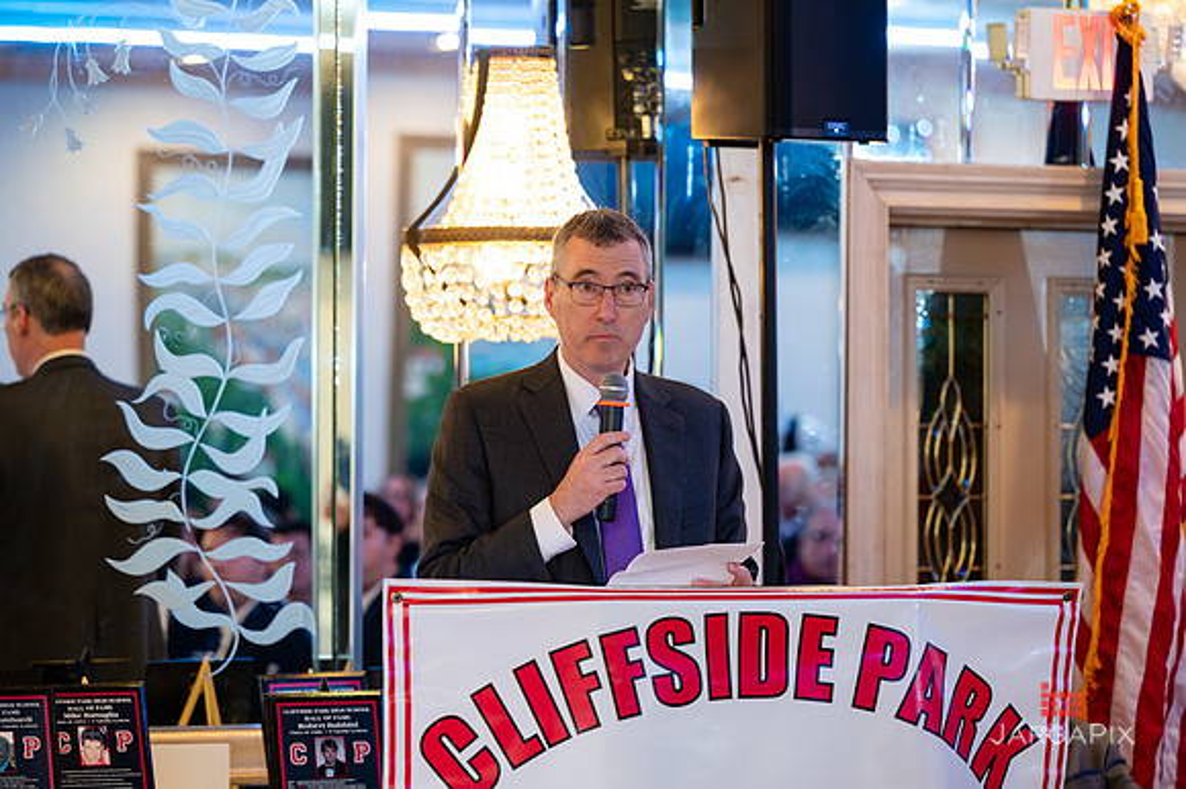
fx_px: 4548
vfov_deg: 9.9
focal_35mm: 138
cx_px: 588
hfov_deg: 14.9
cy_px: 387
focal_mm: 130
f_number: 3.2
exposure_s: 1/125
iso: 1250
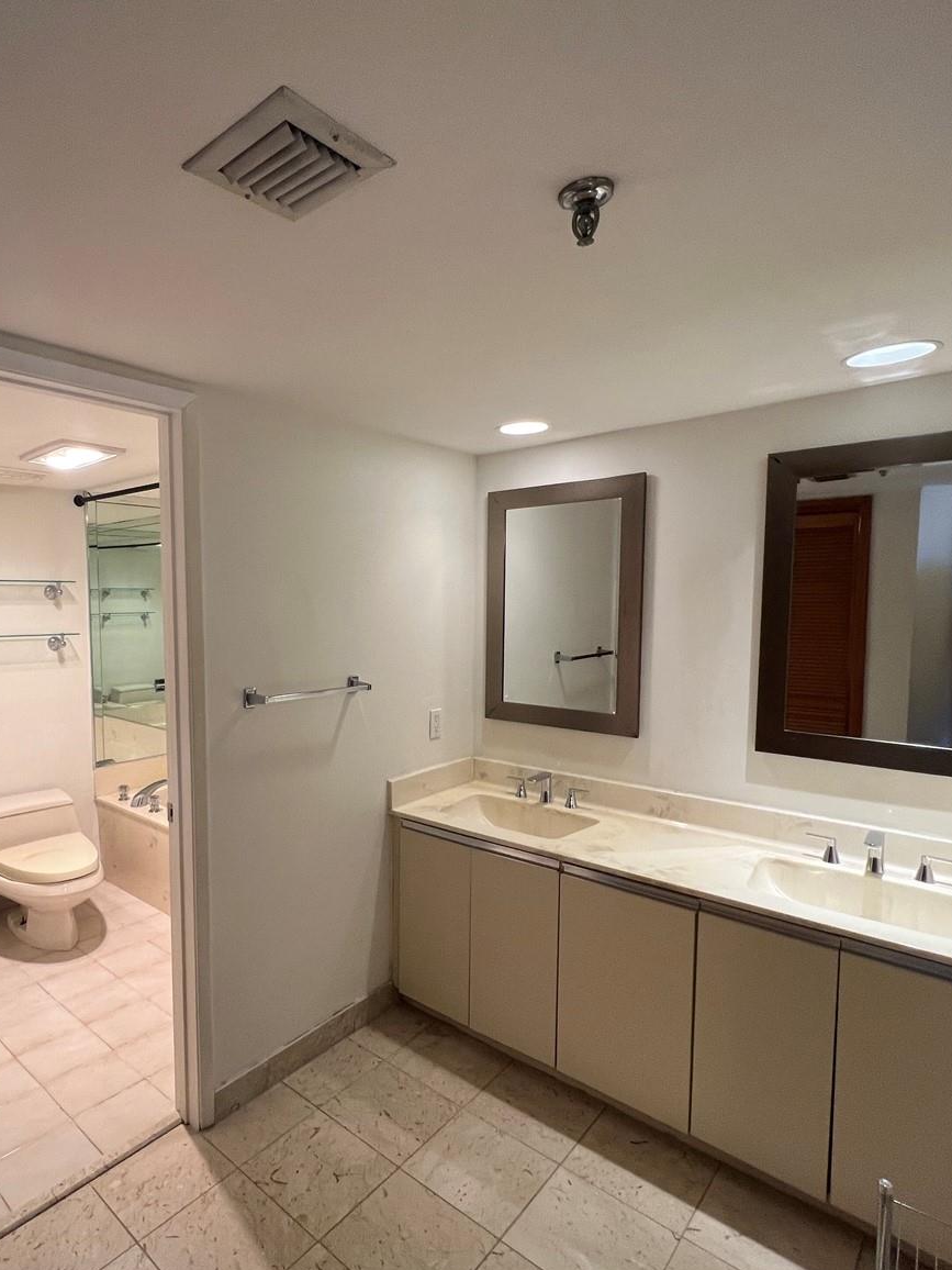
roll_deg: +0.1
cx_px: 318
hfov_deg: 69.6
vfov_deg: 87.8
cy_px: 642
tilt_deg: -3.8
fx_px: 660
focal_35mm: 18
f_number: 1.8
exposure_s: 1/60
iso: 125
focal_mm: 1.57
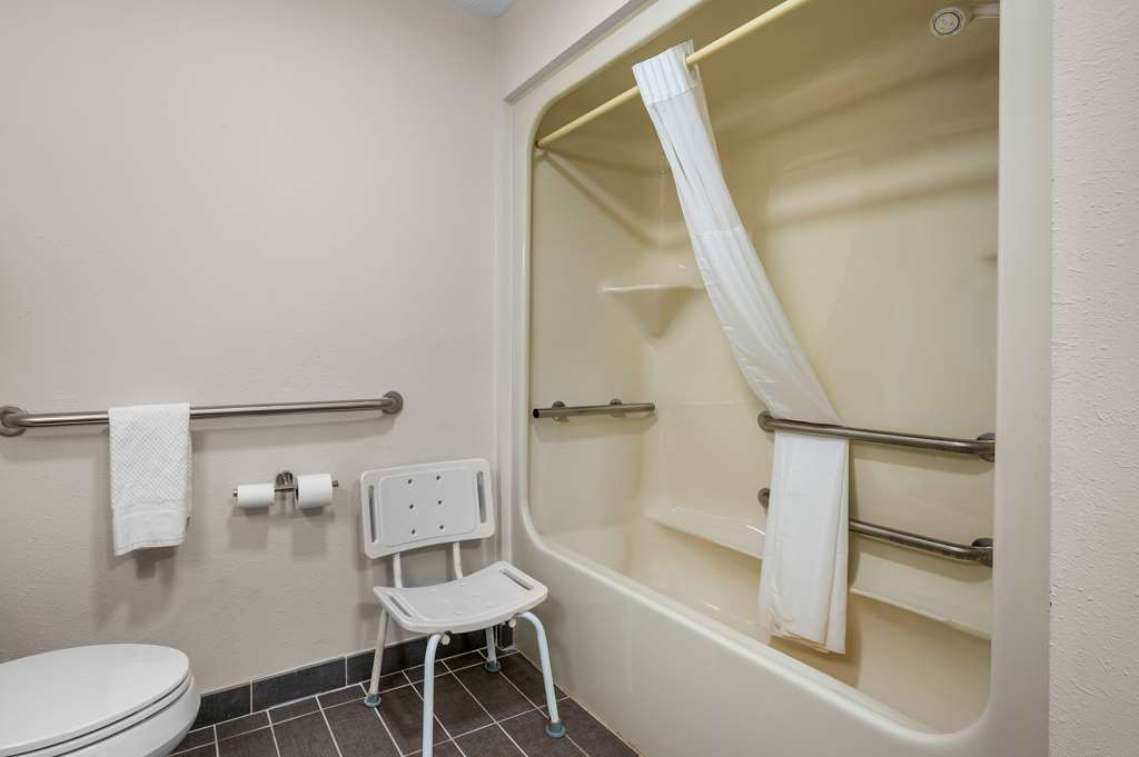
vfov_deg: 81.1
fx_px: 443
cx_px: 570
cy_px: 378
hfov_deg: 104.3
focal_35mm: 14
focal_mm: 14
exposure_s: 1/4
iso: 400
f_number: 8
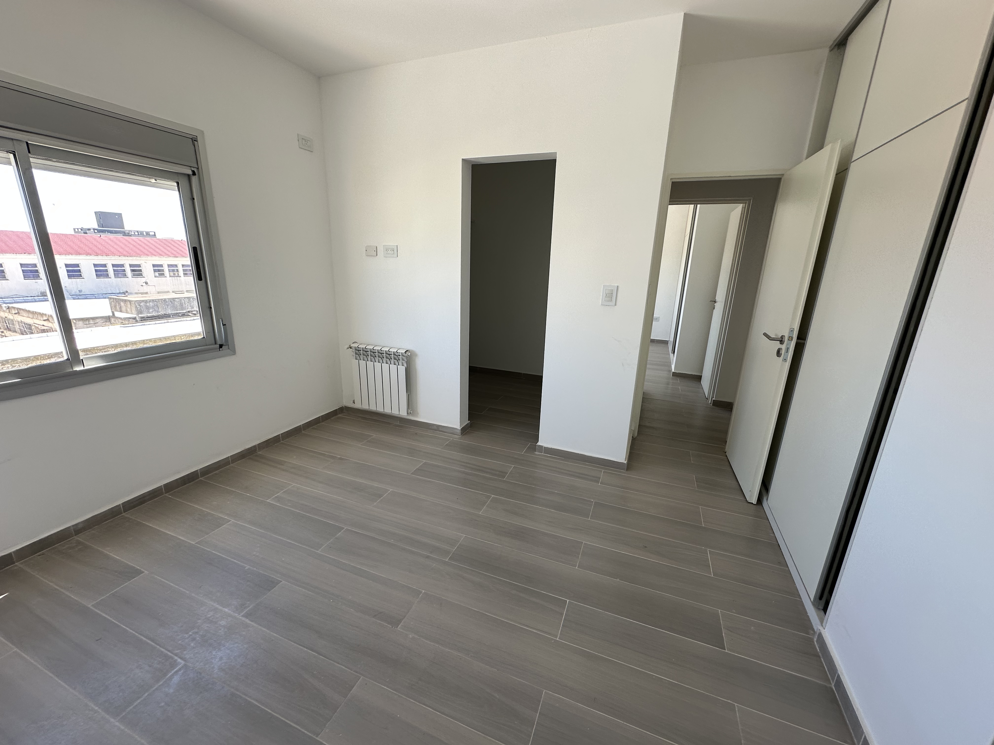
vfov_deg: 85.7
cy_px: 372
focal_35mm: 14
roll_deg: -1.7
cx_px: 497
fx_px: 402
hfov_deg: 102.1
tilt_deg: -14.2
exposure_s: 1/99
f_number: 2.2
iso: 40
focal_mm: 2.22
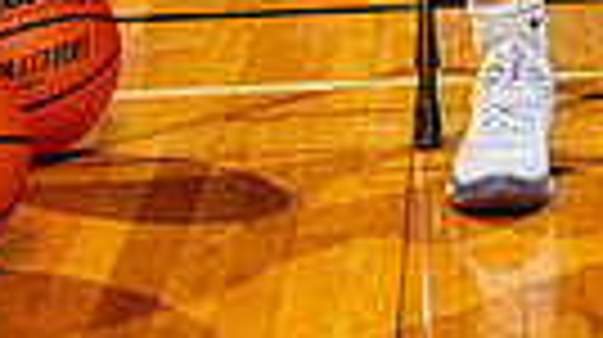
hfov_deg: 11.2
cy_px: -514
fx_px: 3034
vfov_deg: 6.1
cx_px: 612
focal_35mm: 190
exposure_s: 1/250
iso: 320
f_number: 5.6
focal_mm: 54
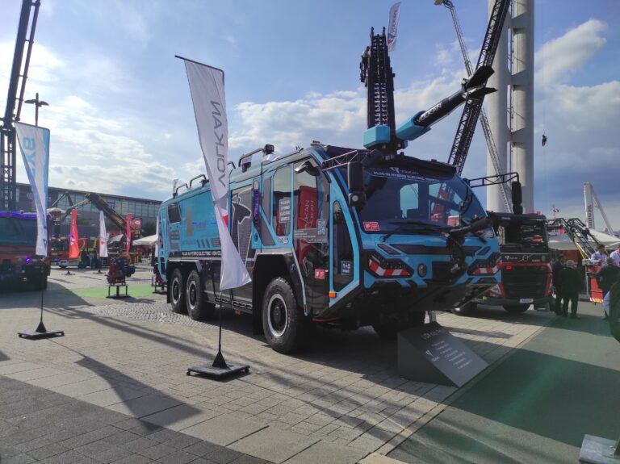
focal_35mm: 25
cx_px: 310
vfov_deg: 54.8
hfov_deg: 69.4
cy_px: 232
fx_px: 447
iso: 100
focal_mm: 5.43
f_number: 1.89
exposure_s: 1/4869
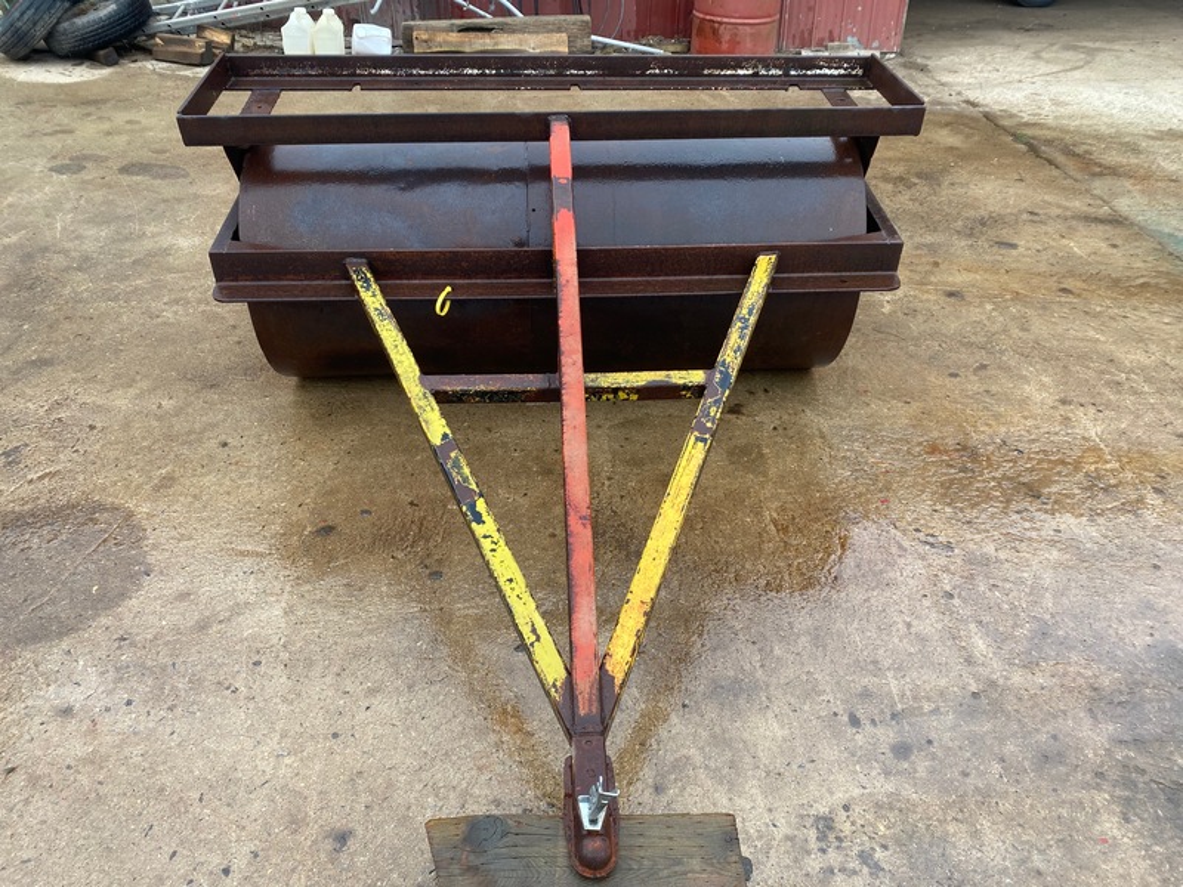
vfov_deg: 53.1
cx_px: 592
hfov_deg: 67.3
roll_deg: +0.8
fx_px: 889
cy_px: 444
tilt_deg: -31.5
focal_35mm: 26
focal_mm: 4.25
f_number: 1.8
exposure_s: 1/458
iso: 32
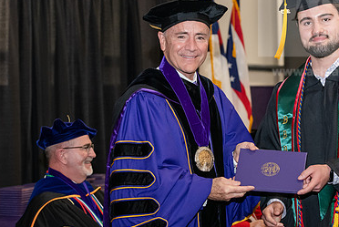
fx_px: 1028
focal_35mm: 109
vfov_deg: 12.6
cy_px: 91
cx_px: 231
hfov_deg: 18.7
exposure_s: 1/200
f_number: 5
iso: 2500
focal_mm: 70
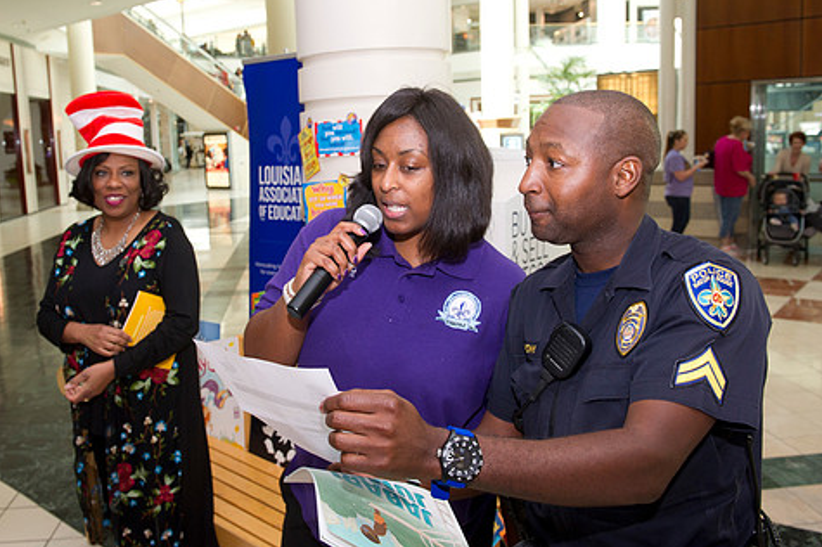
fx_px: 753
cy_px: 228
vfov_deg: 39.8
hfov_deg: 57.1
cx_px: 360
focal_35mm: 33
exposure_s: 1/200
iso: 1250
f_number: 6.3
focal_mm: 27
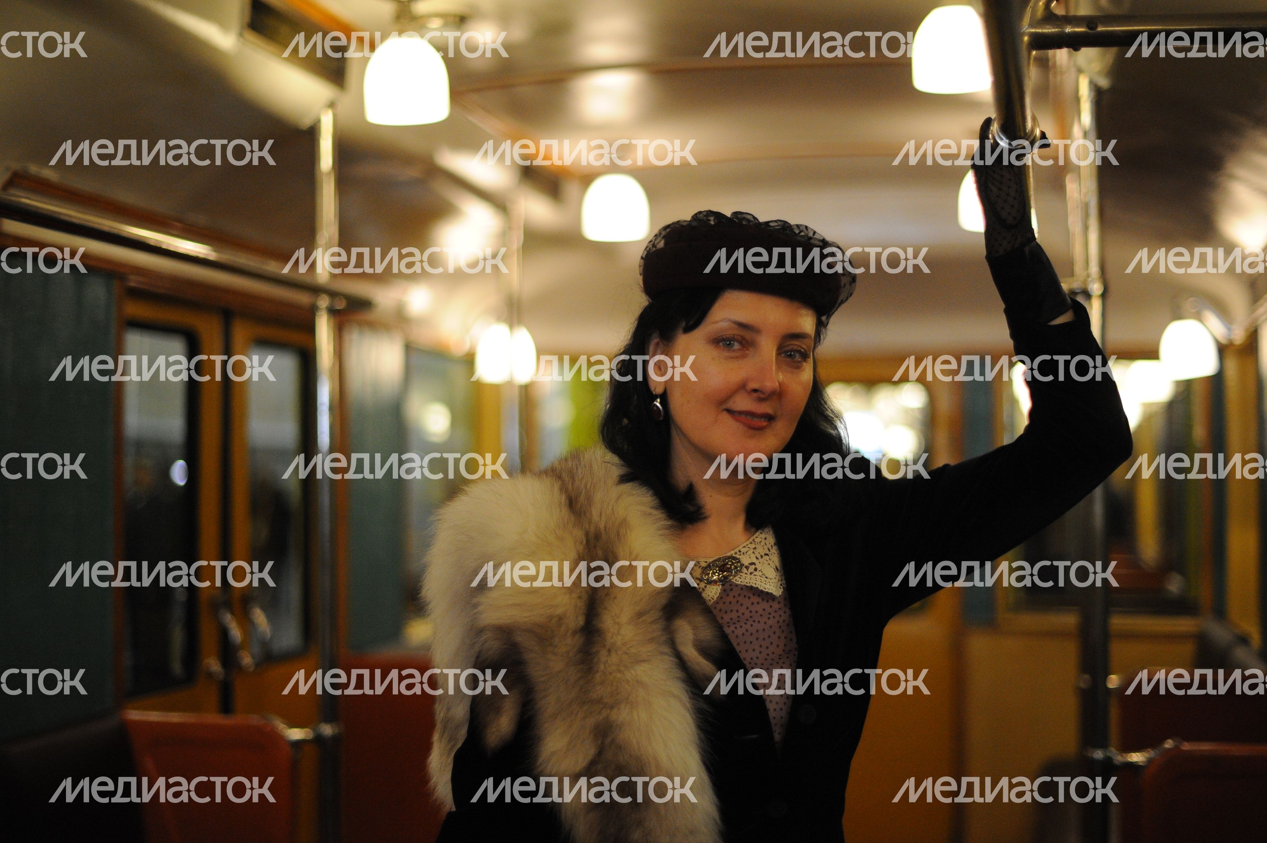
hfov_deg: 39.6
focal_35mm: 50
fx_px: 1759
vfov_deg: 27.0
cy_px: 422
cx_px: 634
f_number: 1.4
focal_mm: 50
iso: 3200
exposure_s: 1/1250
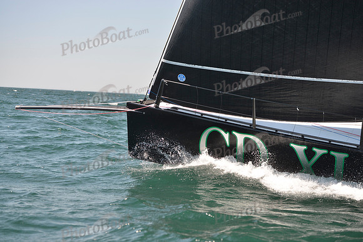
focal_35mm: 78
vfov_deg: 17.5
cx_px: 182
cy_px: 121
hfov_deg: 26.0
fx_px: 787
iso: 400
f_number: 3.5
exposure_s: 1/800
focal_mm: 78
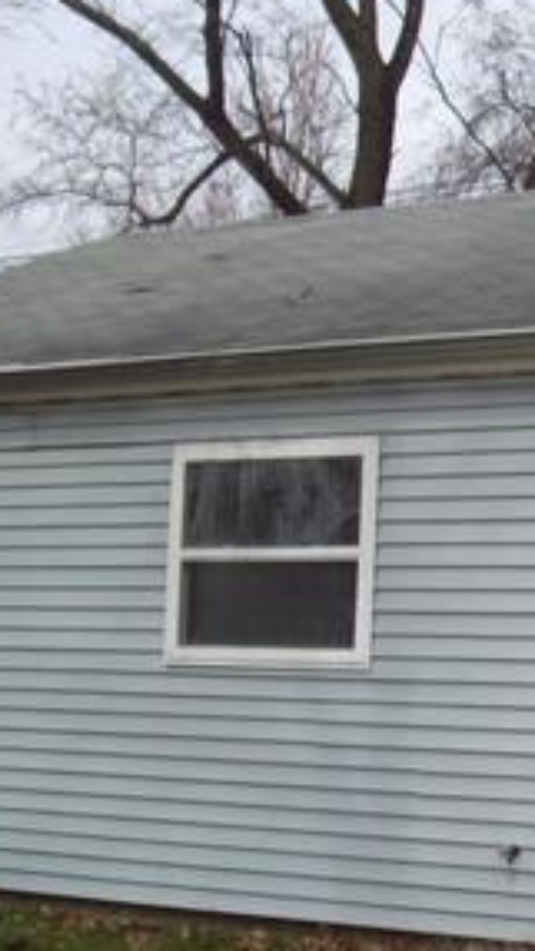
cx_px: 859
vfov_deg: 23.6
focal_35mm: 90
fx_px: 2268
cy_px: 592
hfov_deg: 12.6
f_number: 5.6
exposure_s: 1/320
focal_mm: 6.2
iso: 80
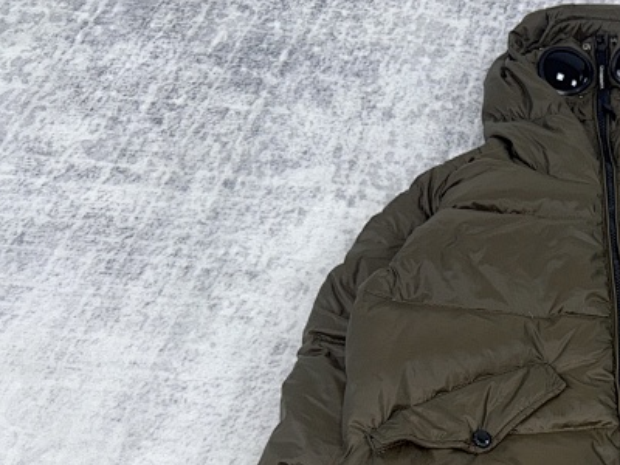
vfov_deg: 28.9
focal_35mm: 48
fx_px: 860
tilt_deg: -57.9
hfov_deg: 36.4
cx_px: 594
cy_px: 428
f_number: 1.78
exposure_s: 1/100
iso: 50
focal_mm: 6.76
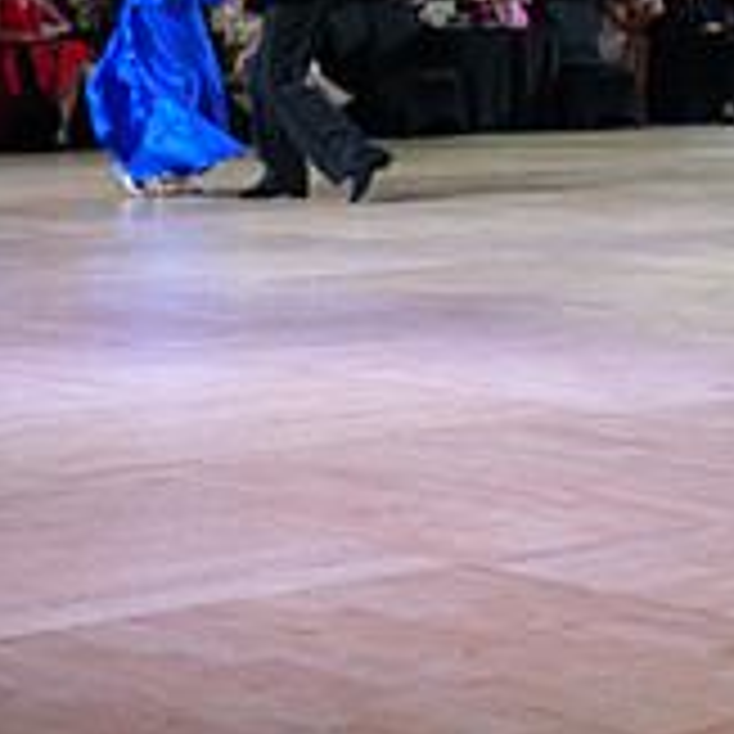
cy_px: 29
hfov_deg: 13.4
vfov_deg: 14.6
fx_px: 2831
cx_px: 1292
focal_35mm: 118
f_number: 4
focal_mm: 39
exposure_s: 1/400
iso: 2500
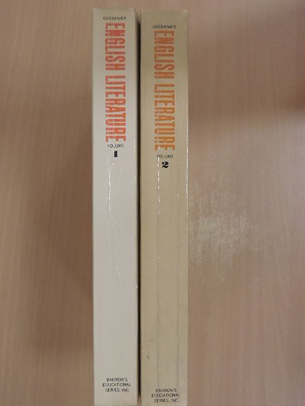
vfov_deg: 52.6
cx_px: 152
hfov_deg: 40.7
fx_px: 411
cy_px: 203
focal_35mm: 35
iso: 900
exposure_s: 1/100
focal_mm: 6.2
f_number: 3.3
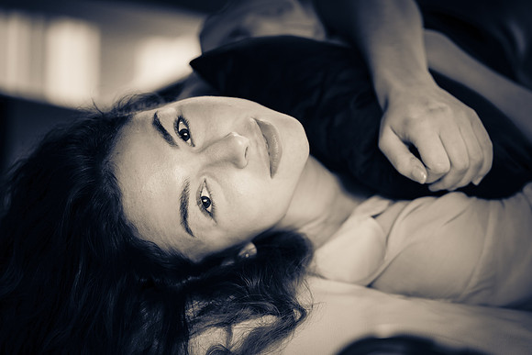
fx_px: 1478
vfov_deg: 13.7
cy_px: 209
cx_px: 274
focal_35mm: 100
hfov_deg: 20.4
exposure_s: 1/200
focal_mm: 85
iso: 125
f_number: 1.8
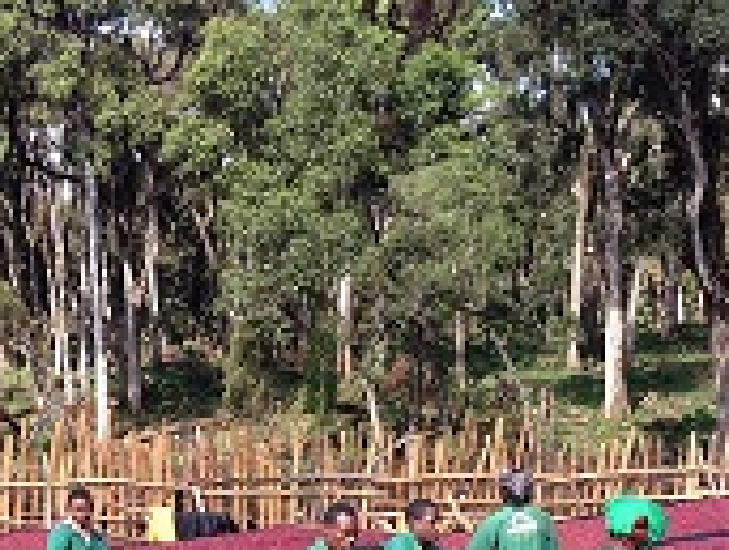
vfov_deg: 18.4
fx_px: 1646
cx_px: 202
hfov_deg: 24.7
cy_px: 567
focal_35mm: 78
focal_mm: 4.12
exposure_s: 1/448
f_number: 2.4
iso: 50
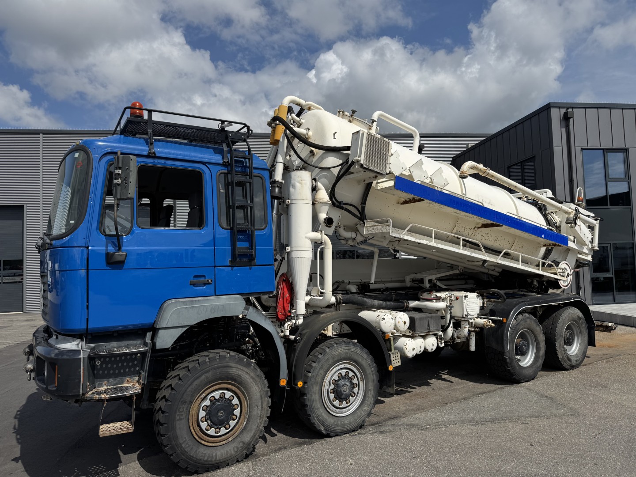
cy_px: 238
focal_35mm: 24
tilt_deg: +3.7
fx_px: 441
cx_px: 318
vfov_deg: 56.8
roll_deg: +2.7
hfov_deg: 71.6
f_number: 1.78
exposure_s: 1/9009
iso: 80
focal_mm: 6.76
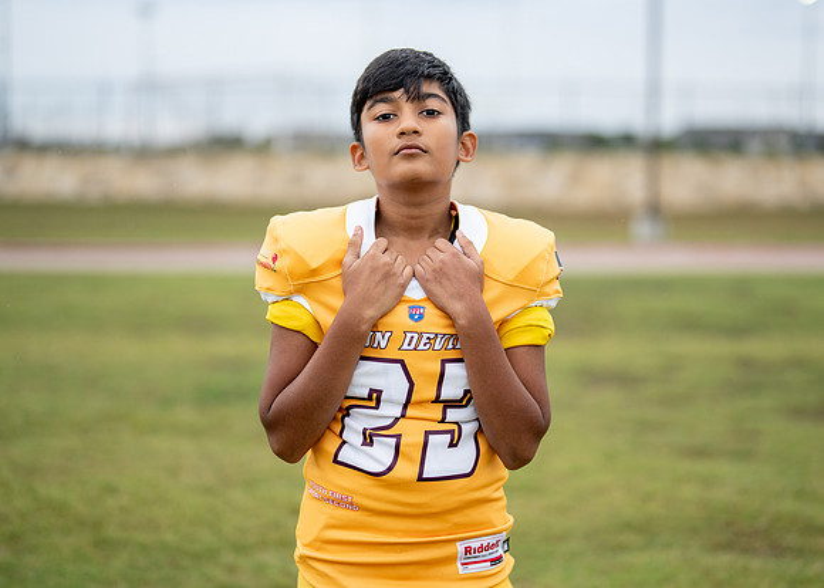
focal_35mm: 60
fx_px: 1406
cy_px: 269
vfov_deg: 23.6
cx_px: 426
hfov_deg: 32.7
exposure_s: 1/2000
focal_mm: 50
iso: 320
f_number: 1.2
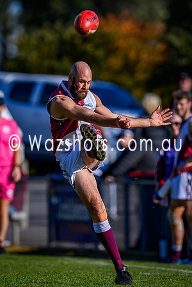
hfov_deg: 1.6
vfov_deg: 2.4
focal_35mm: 870
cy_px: 121
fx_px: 6960
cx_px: 111
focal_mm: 500
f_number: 4
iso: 220
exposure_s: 1/2500
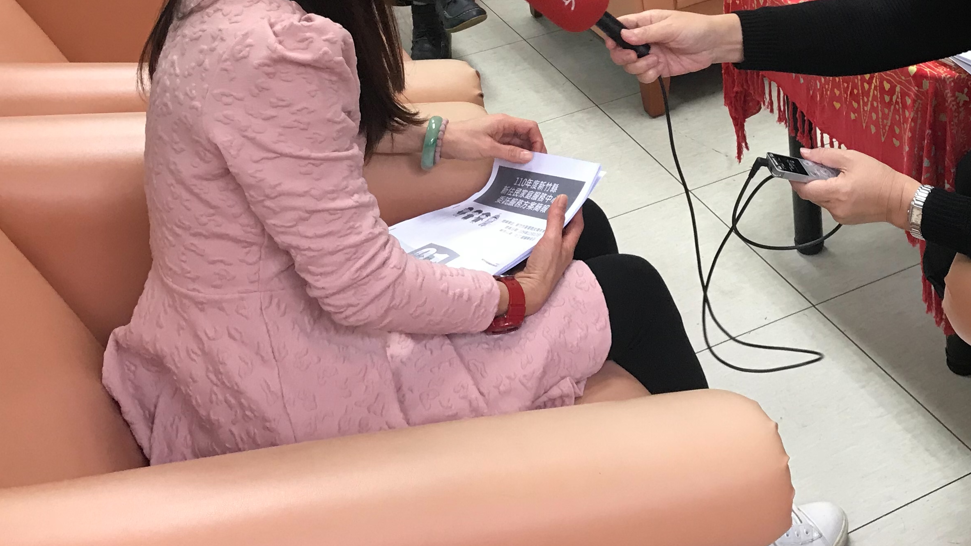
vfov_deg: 21.9
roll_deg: +5.3
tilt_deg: -19.8
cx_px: 680
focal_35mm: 52
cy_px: -50
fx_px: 1339
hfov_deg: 39.2
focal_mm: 3.99
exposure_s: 1/30
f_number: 1.8
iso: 32
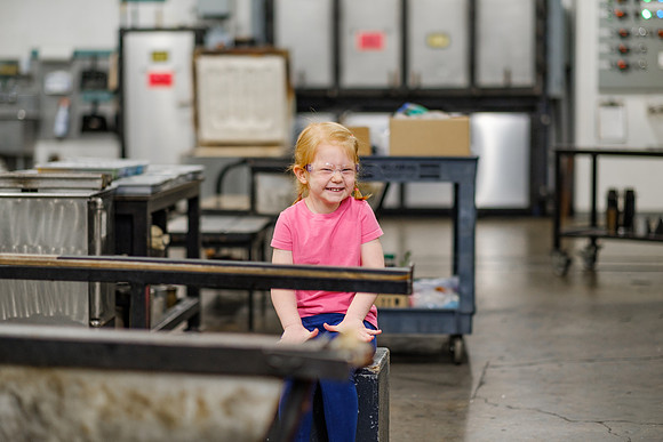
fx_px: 1547
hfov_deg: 24.2
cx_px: 332
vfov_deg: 16.3
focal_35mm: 84
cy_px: 221
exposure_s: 1/125
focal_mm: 56
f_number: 1.4
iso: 400
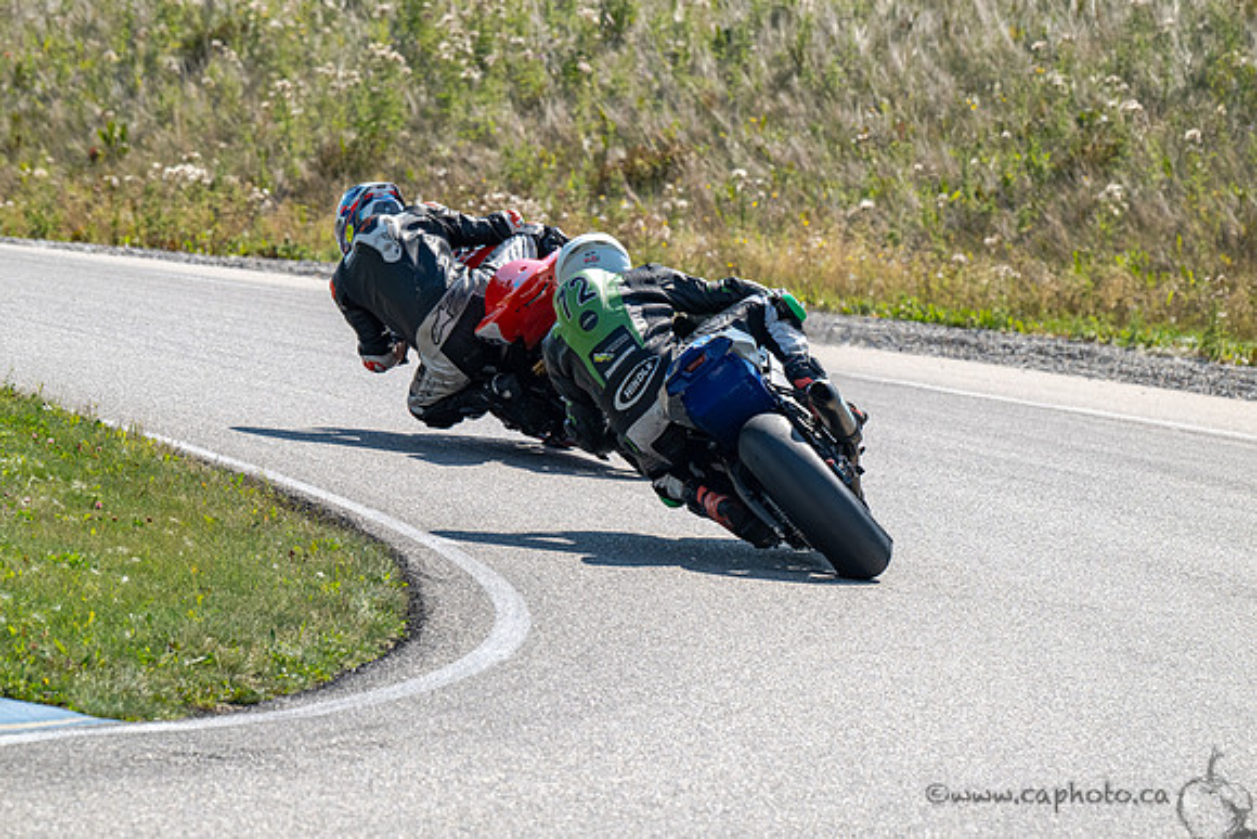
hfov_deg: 6.4
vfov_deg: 4.3
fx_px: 11175
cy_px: 420
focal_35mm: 320
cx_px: 628
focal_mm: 320
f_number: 11
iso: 900
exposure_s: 1/1250
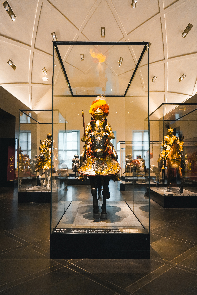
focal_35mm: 28
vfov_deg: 65.5
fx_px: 230
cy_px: 148
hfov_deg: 46.4
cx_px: 98
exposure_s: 1/160
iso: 3200
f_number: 3.5
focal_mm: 28
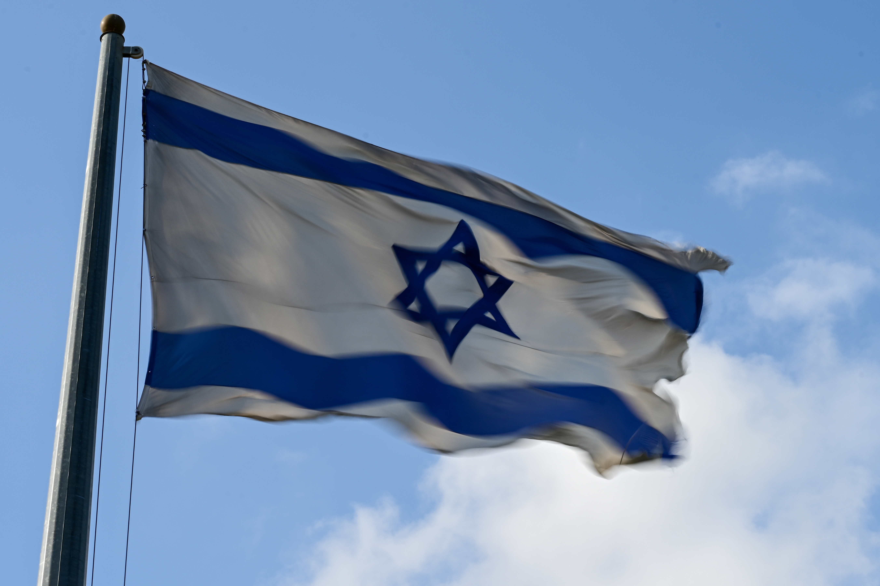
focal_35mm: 115
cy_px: 293
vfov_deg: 11.9
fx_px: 2810
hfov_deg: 17.8
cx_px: 440
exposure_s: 1/25
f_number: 18
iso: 31
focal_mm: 77
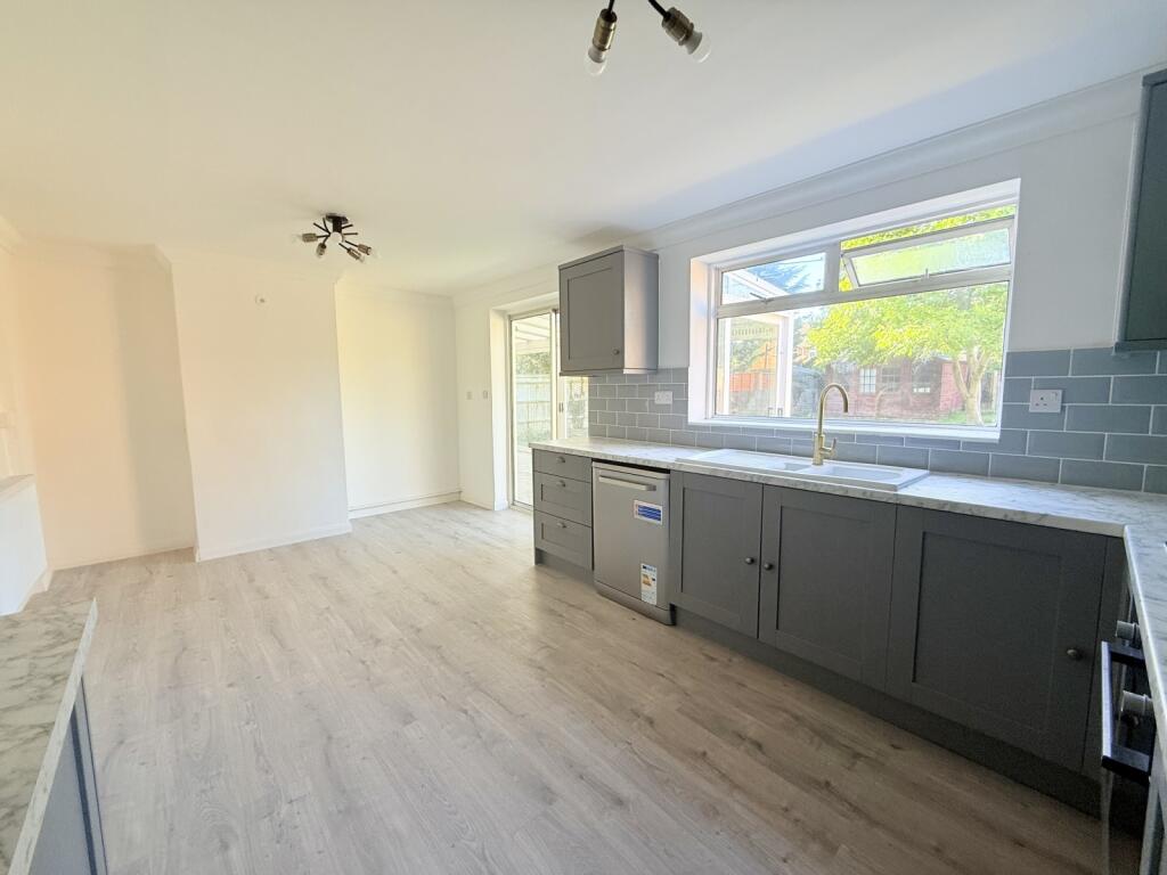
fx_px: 472
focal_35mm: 14
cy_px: 438
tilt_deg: -5.7
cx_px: 584
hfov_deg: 102.1
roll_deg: +0.3
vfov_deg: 85.7
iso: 100
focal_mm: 2.22
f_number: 2.2
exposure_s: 1/99
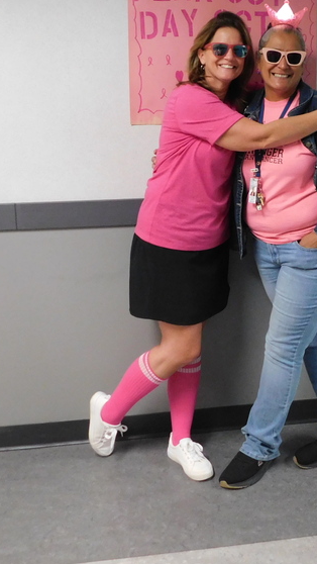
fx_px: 687
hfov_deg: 25.3
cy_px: 182
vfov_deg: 43.9
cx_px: 278
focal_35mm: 46
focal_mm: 4
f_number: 3
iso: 400
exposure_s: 1/15
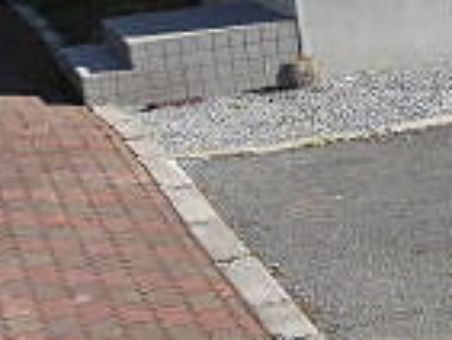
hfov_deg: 15.4
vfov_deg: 13.5
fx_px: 1424
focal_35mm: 109
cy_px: 19
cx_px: 824
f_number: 3.1
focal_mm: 4.3
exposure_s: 1/1000
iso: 100
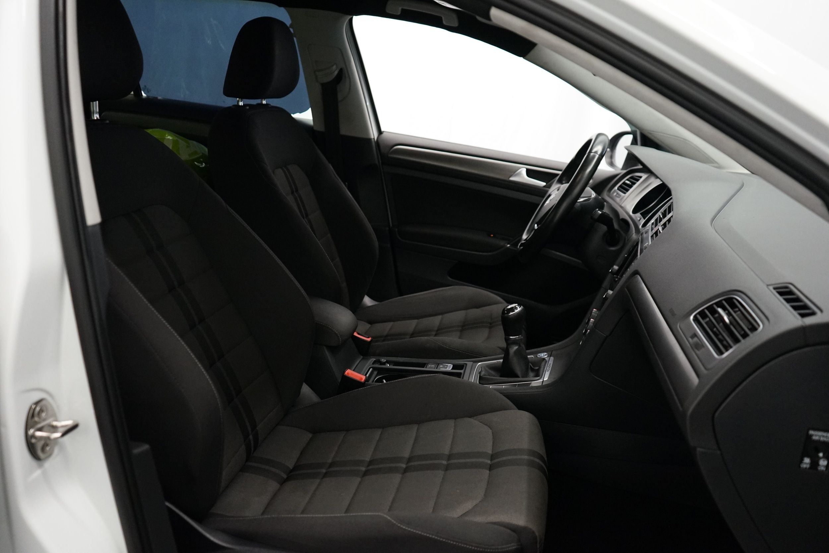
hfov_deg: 63.7
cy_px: 276
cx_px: 414
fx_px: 668
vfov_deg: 45.0
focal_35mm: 29
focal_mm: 29
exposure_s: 1/160
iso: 2500
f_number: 3.5
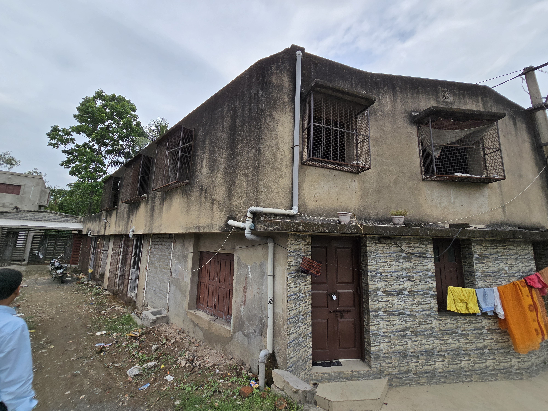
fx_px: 206
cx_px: 274
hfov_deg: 106.2
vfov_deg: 89.9
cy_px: 206
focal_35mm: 13
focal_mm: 2.2
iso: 50
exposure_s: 1/922
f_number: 2.2
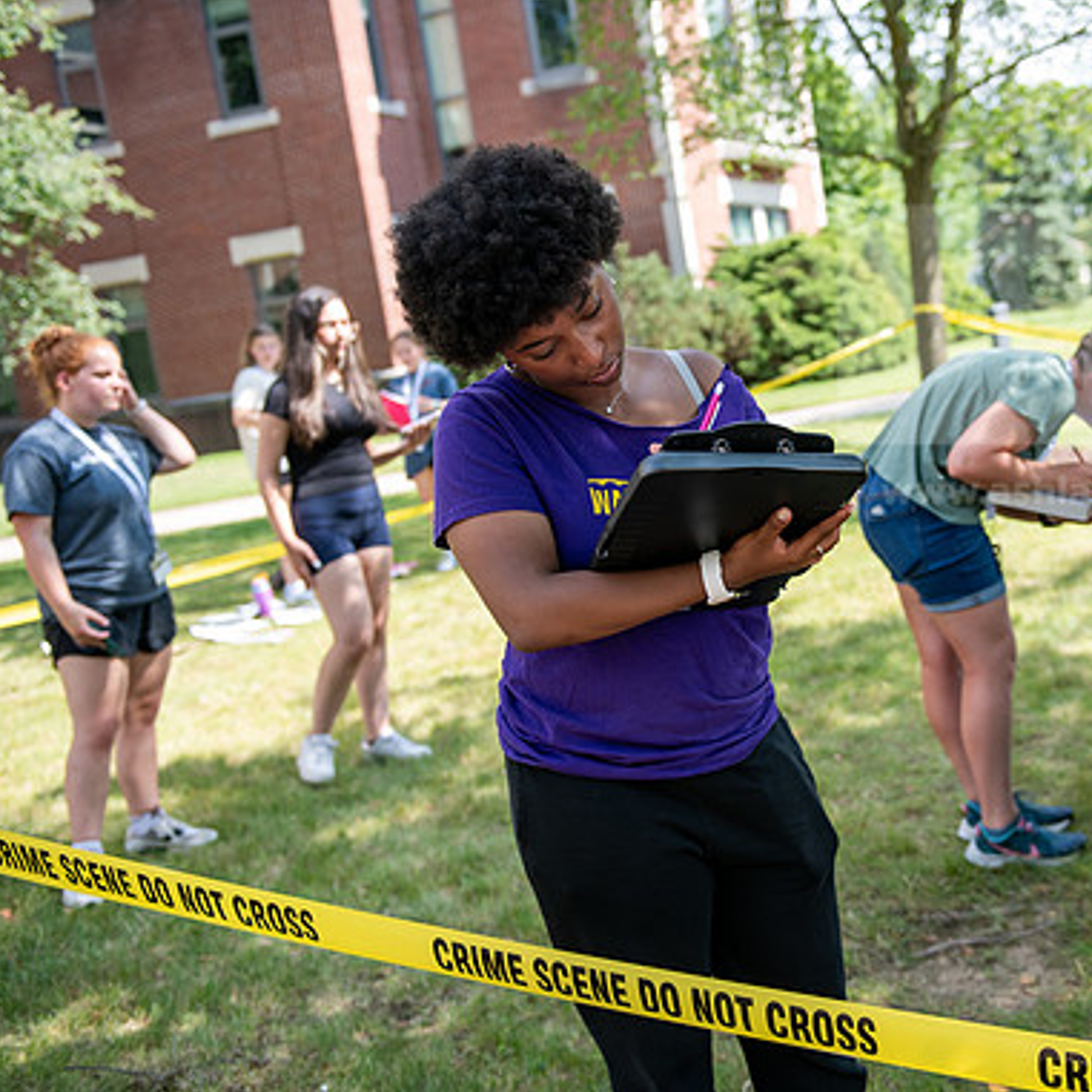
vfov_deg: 38.3
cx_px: 751
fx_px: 1570
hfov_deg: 37.8
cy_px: 552
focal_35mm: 44
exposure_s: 1/500
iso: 160
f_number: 3.2
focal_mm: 34
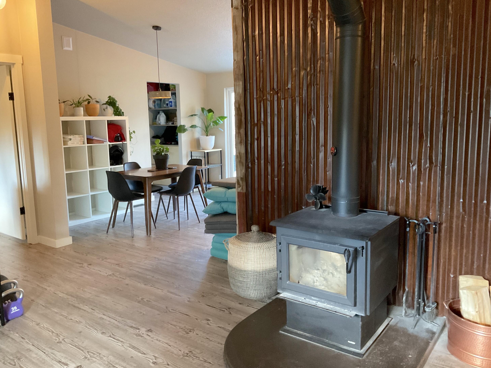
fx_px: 426
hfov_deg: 60.0
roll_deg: +1.4
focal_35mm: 30
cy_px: 182
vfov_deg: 46.8
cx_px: 239
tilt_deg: -8.6
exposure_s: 1/30
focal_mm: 3
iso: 320
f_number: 1.8
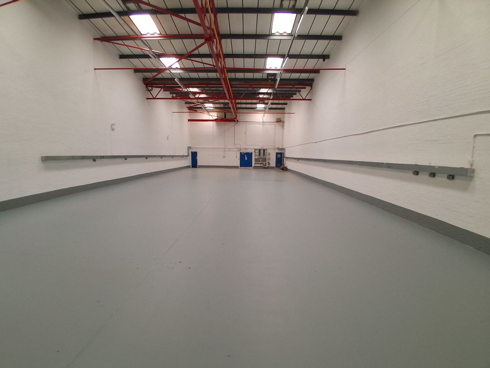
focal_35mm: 17
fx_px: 241
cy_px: 184
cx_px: 245
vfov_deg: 74.8
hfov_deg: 91.0
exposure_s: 1/40
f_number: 2.2
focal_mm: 1.4
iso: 160
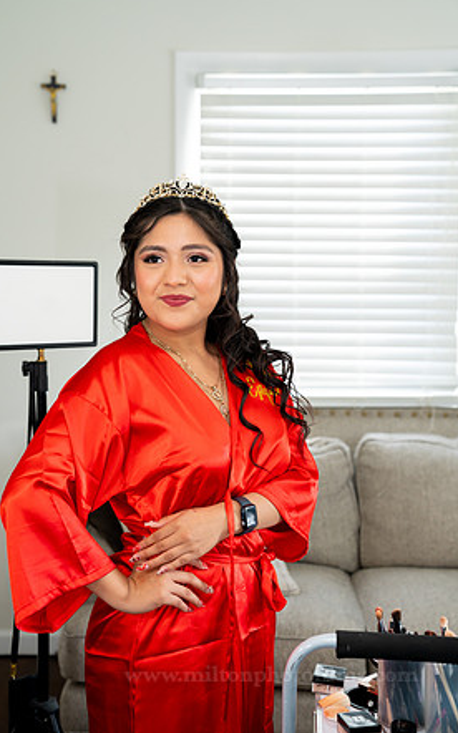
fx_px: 1079
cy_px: 362
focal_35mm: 54
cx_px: 217
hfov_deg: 24.0
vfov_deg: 37.5
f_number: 3.5
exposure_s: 1/80
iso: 500
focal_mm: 52
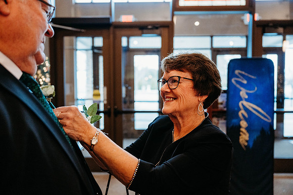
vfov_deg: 41.1
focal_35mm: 32
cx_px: 146
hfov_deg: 58.7
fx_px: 260
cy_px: 98
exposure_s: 1/200
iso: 1250
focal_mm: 32
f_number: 2.8
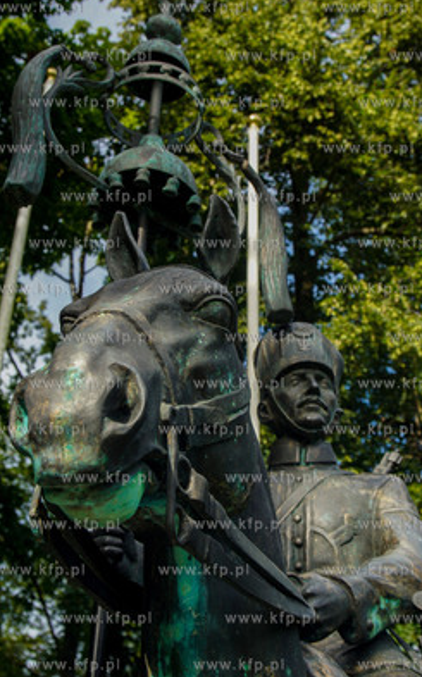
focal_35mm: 55
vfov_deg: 37.2
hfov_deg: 23.7
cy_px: 334
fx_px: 1005
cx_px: 216
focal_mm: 35
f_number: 5.6
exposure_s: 1/160
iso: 200
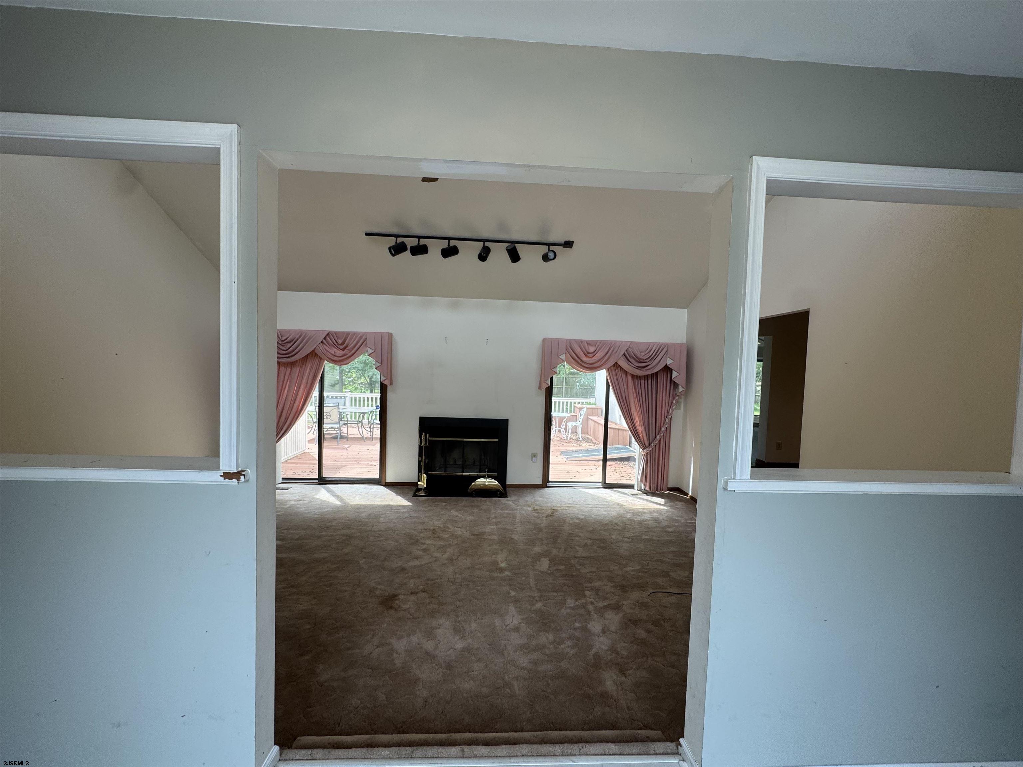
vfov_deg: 85.7
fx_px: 414
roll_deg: -1.5
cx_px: 512
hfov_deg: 102.1
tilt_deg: -2.3
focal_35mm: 14
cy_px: 384
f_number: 2.2
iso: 40
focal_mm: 2.22
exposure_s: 1/99
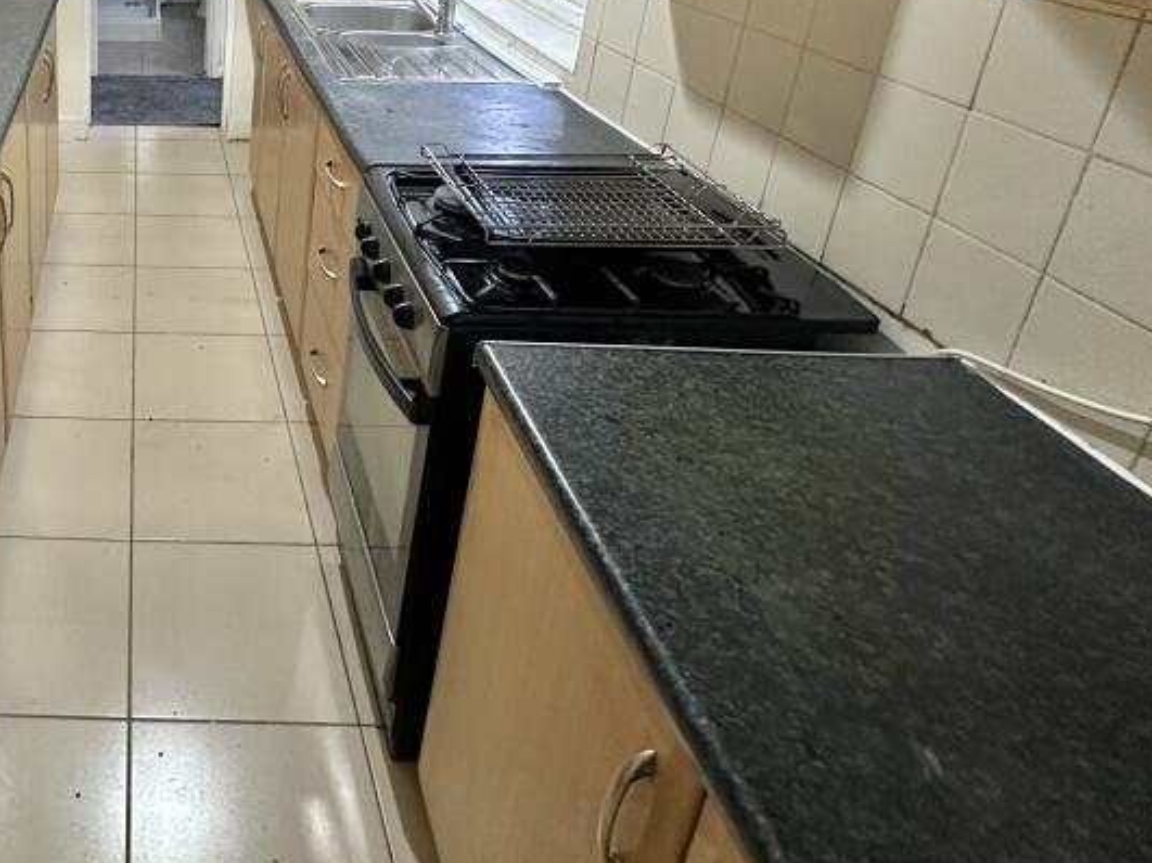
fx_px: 898
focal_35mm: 27
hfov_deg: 56.5
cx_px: 119
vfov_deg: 46.9
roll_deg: +0.0
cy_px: 108
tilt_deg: -18.5
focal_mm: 2.22
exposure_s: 1/50
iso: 500
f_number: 2.2
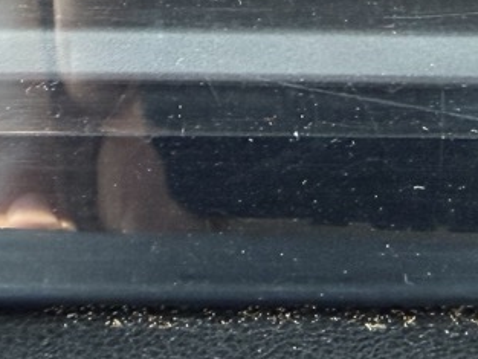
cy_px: -338
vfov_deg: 13.2
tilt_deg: -23.8
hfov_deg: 19.8
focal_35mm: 98
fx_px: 1354
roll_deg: -1.6
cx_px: 382
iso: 320
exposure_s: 1/96
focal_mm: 2.22
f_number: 2.2
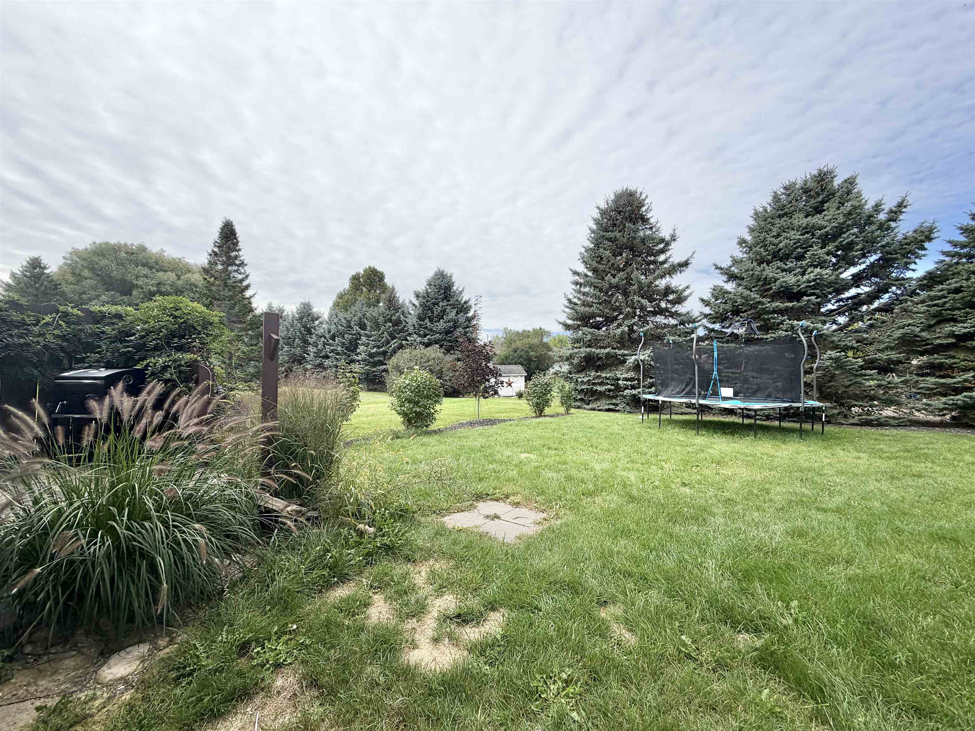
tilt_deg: +1.6
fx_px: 394
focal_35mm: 14
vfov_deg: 85.7
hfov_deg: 102.1
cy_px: 366
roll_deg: +0.3
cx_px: 488
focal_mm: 2.22
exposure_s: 1/928
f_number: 2.2
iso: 20
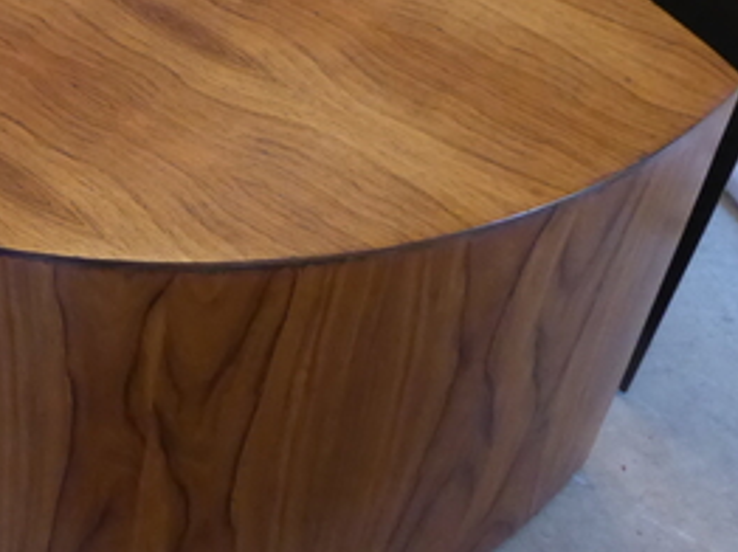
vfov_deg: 18.5
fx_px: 1661
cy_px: 31
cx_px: 42
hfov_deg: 24.2
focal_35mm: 78
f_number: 3.6
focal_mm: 5.8
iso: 800
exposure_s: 1/40
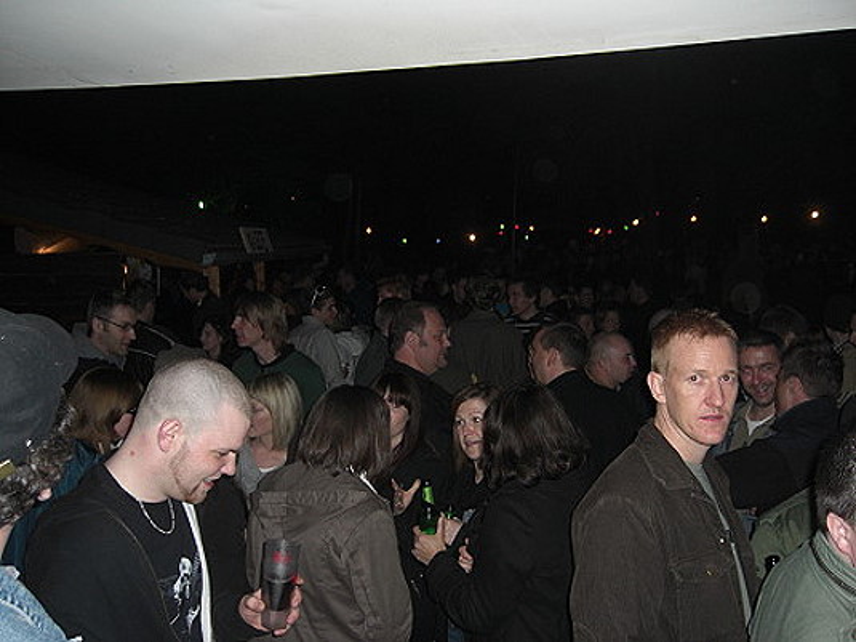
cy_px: 321
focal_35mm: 38
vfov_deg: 37.7
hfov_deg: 49.0
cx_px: 428
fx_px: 939
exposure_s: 1/60
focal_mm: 7.9
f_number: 2.8
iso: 200
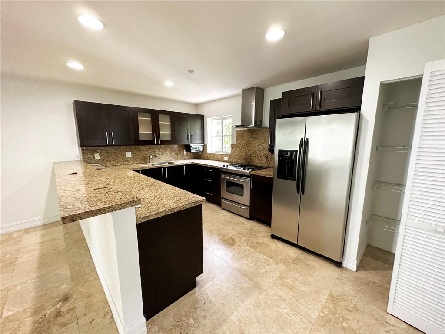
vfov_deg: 85.7
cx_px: 222
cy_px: 167
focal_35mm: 14
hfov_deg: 102.1
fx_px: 180
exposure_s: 1/60
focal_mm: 2.22
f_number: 2.2
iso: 250
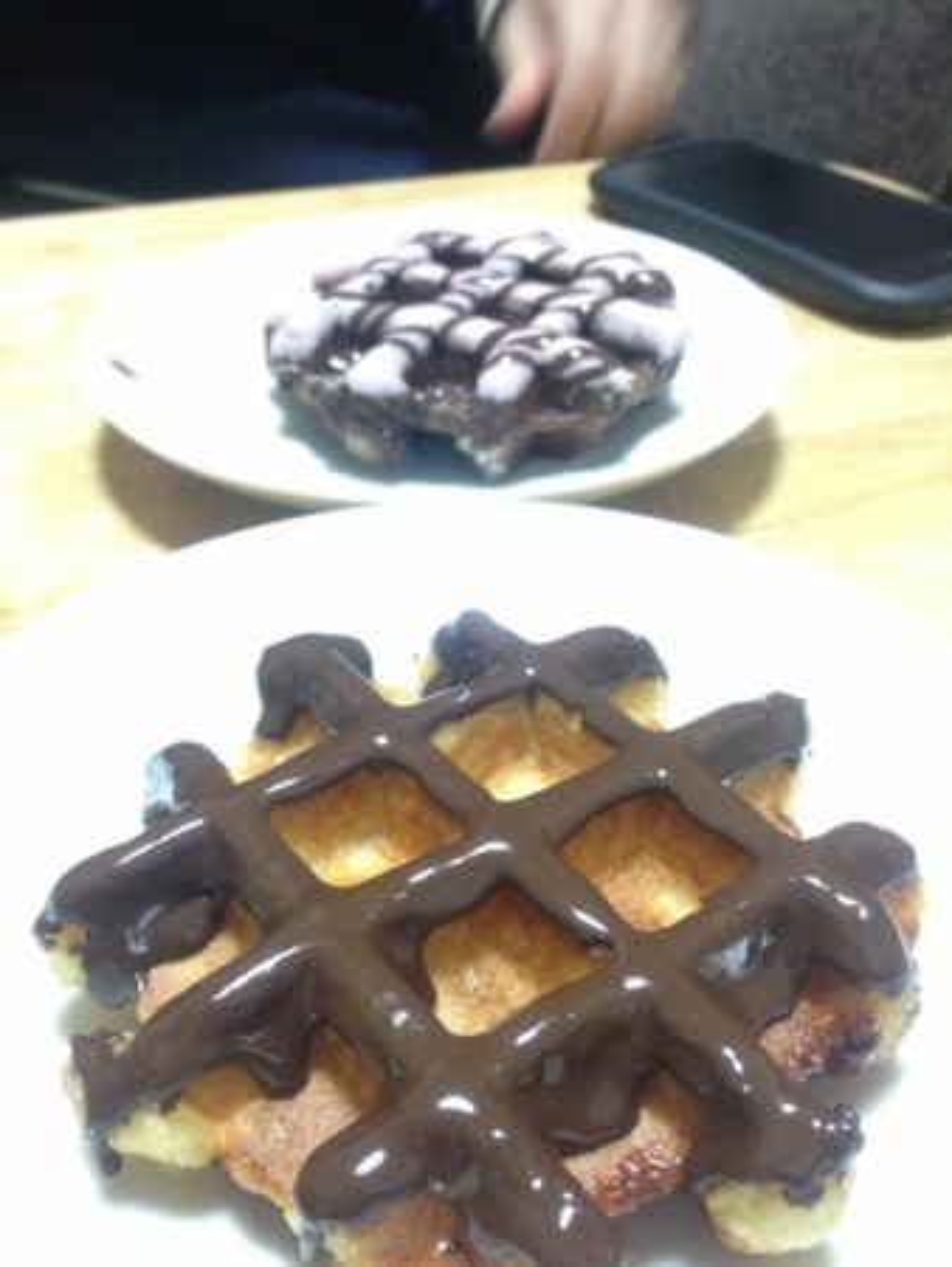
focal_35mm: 35
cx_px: 476
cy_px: 634
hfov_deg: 40.7
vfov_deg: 52.6
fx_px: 1282
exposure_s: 1/20
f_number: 2.4
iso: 320
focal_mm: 4.28
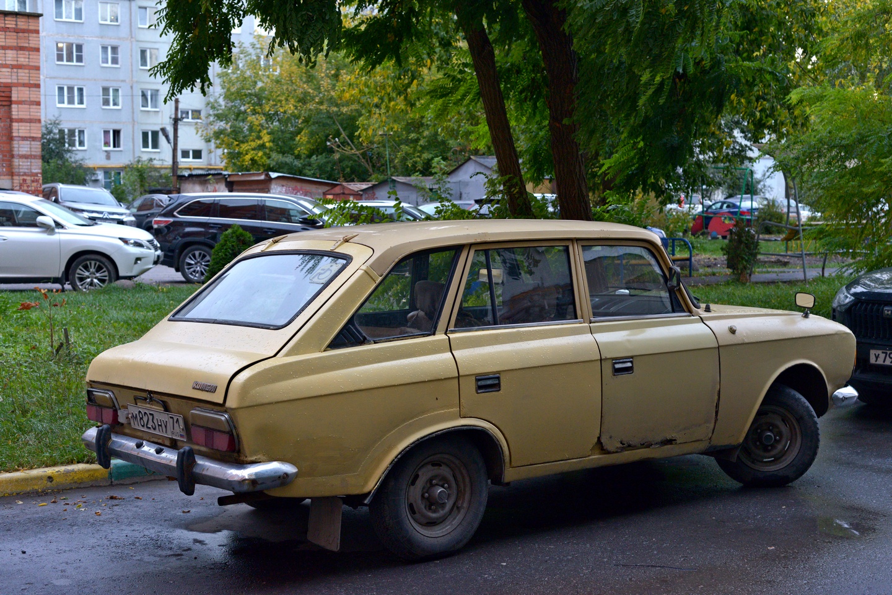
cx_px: 446
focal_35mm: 50
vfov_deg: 27.0
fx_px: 1239
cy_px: 298
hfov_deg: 39.6
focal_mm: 50
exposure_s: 1/100
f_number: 5.6
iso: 1000
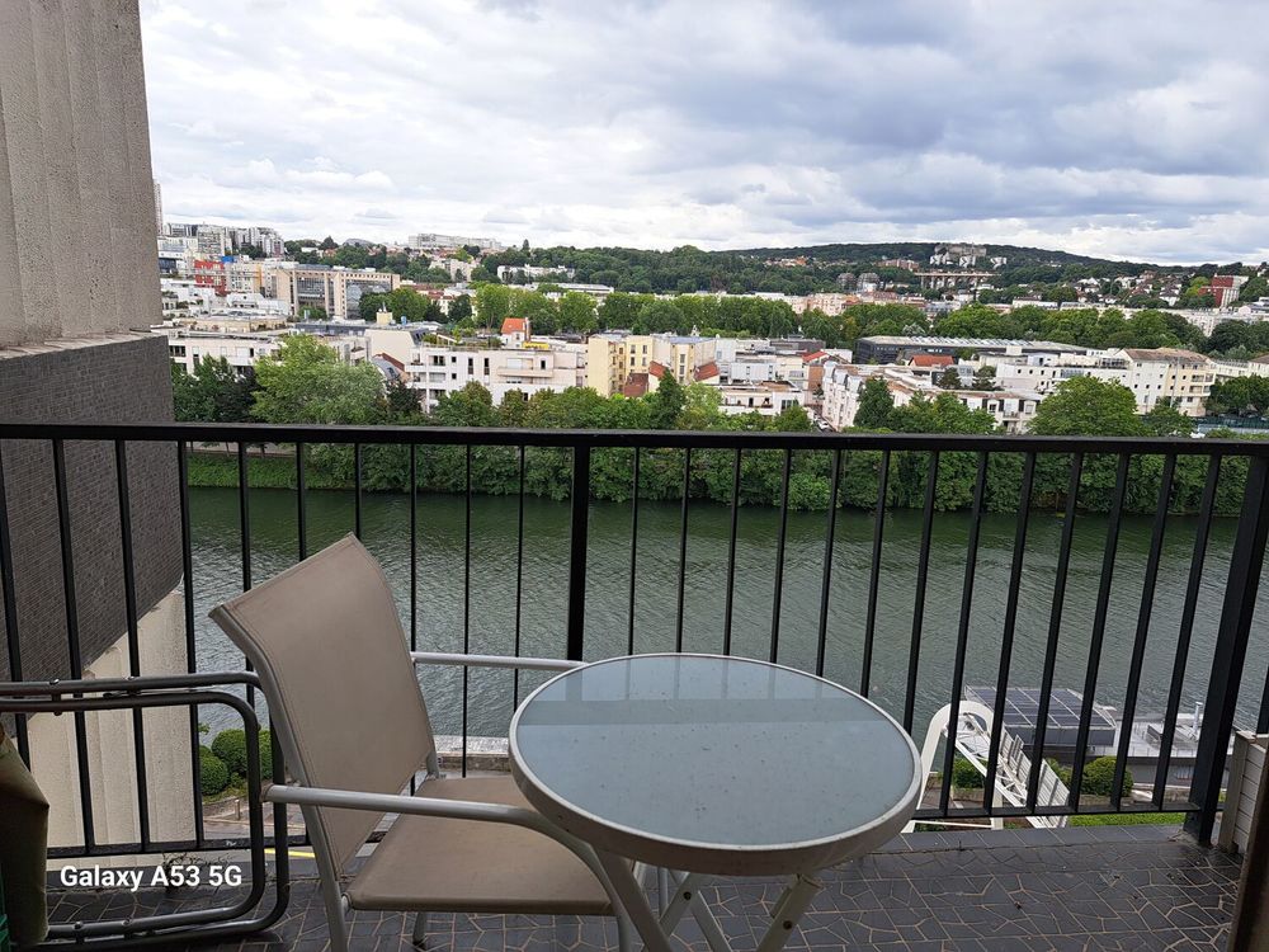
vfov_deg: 56.8
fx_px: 880
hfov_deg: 71.6
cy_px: 476
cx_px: 634
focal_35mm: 24
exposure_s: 1/505
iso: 50
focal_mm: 5.23
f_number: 1.8
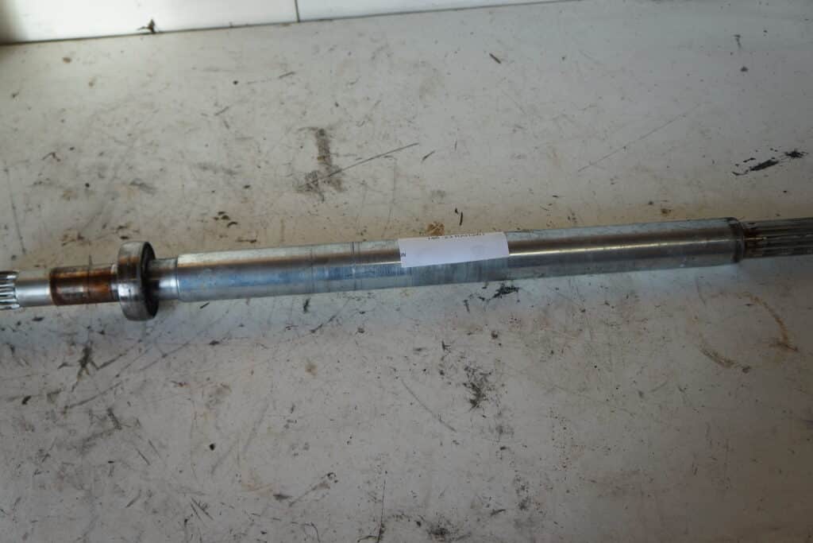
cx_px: 406
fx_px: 813
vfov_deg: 36.9
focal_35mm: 36
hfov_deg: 53.1
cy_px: 272
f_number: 4
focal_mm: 24
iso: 100
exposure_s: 1/60
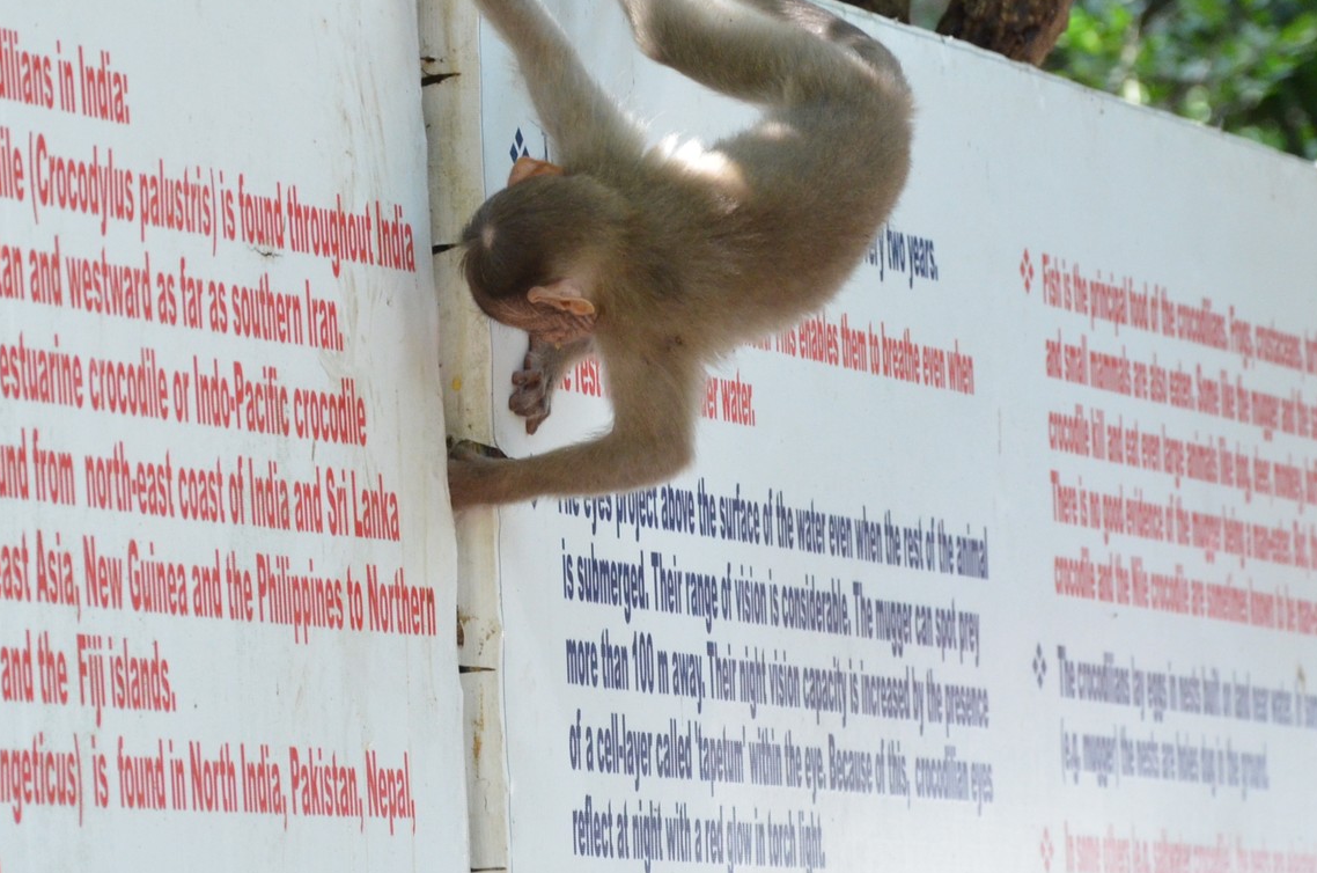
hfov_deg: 7.8
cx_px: 647
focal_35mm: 266
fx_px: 9706
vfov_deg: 5.1
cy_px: 227
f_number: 8
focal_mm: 105
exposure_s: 1/160
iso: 2000
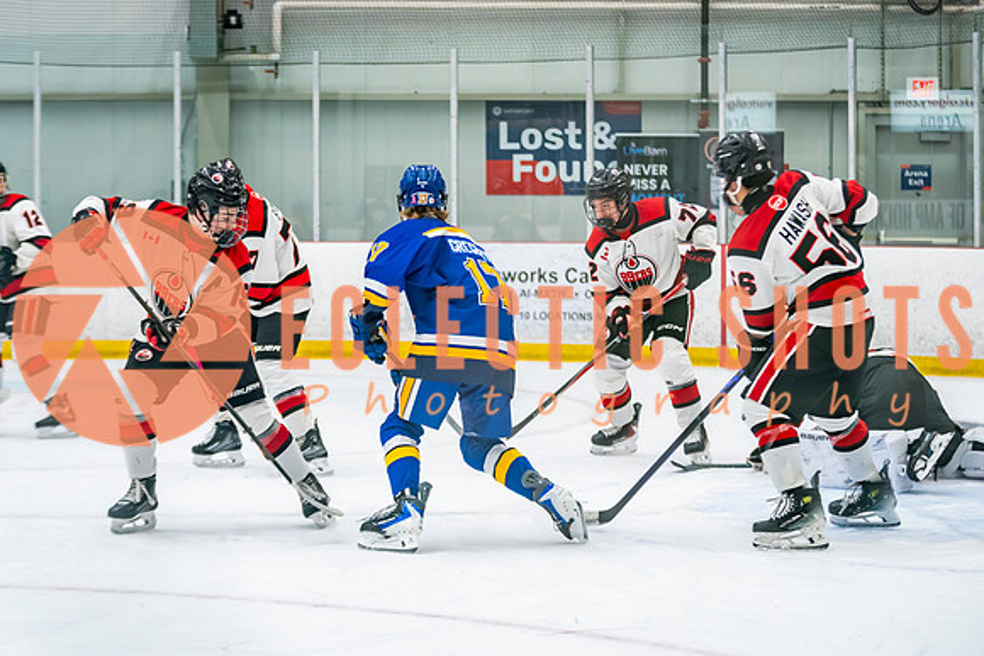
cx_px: 437
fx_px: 2904
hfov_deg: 19.2
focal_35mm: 106
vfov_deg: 12.9
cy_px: 272
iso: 2500
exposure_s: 1/640
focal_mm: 85
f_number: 2.8
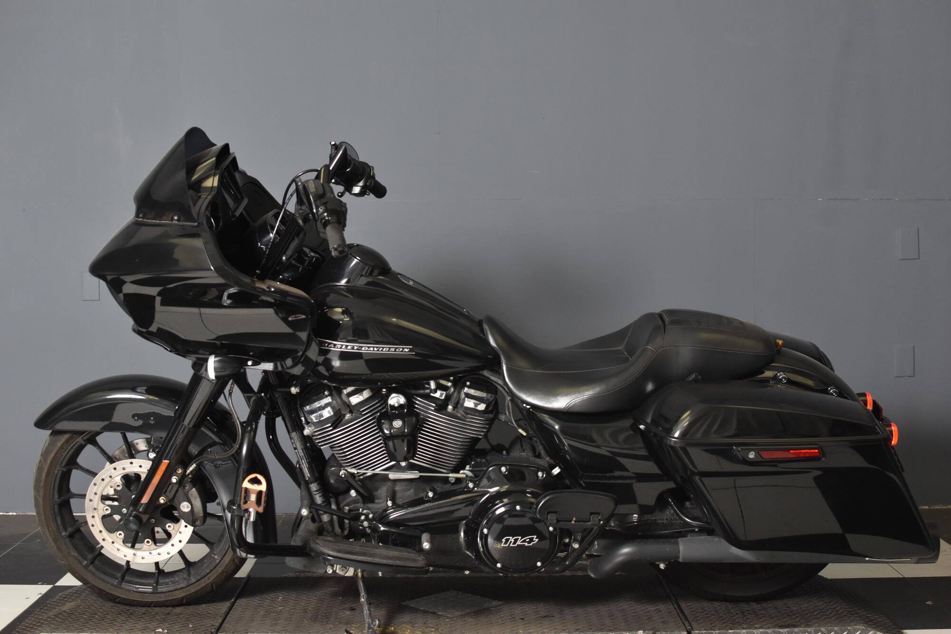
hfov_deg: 37.9
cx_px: 476
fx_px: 1387
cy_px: 317
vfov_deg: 25.7
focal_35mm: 52
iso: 800
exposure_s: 1/160
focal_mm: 35
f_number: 4.5
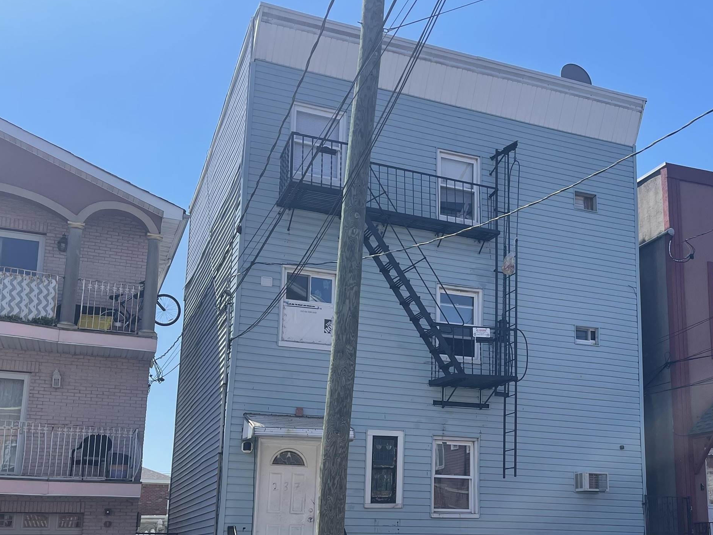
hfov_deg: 45.2
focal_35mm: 41
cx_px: 461
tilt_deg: +11.4
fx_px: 845
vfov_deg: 34.7
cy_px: 372
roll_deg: +0.2
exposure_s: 1/2083
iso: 32
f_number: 1.6
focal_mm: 5.1
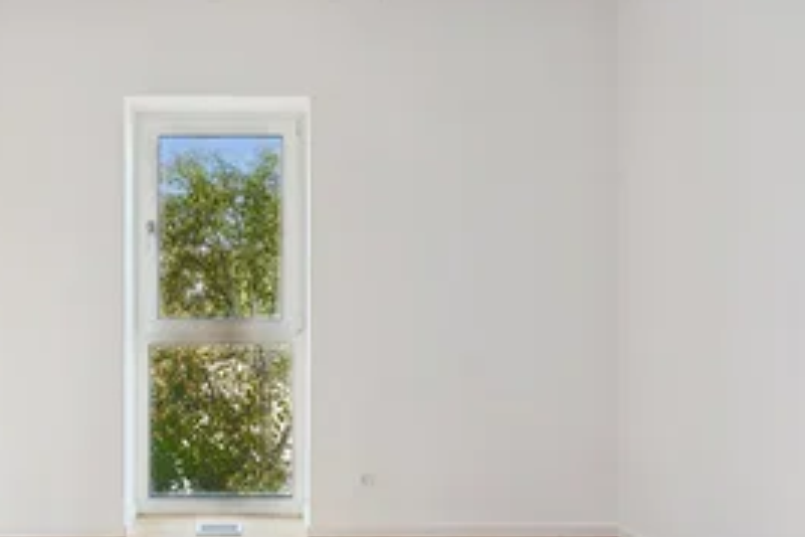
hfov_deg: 70.0
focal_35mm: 25
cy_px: 297
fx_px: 553
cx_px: 268
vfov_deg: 51.6
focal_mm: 11
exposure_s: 1/40
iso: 200
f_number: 8
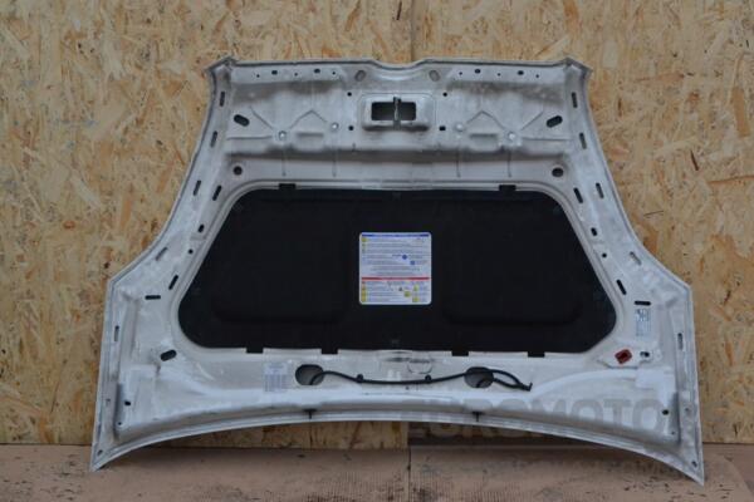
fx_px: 1131
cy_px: 251
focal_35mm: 54
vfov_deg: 25.1
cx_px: 377
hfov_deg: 36.9
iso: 3200
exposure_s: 1/500
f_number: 11
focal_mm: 36
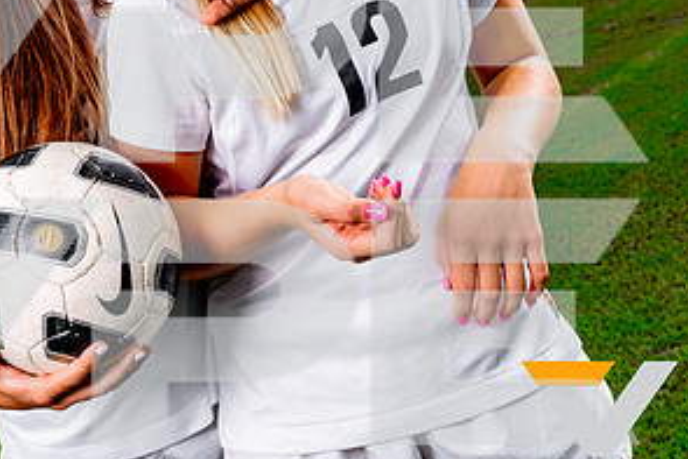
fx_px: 1128
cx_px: 54
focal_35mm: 59
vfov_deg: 22.4
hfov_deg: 32.1
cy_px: 41
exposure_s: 1/125
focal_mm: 30
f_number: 5.6
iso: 160
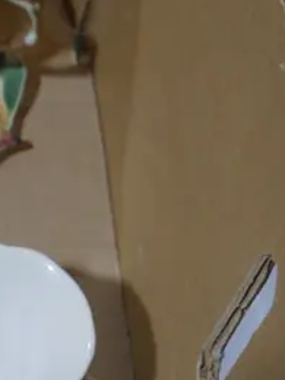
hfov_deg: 10.3
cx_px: -248
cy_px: 446
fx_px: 1471
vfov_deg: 14.3
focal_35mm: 134
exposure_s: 1/60
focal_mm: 17
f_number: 4
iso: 250
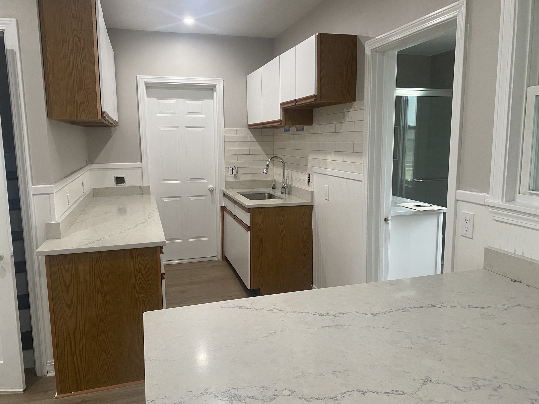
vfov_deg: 53.1
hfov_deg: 67.3
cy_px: 202
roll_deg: +1.3
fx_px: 405
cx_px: 270
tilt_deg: -8.7
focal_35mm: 26
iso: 125
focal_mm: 4.25
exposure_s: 1/60
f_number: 1.8
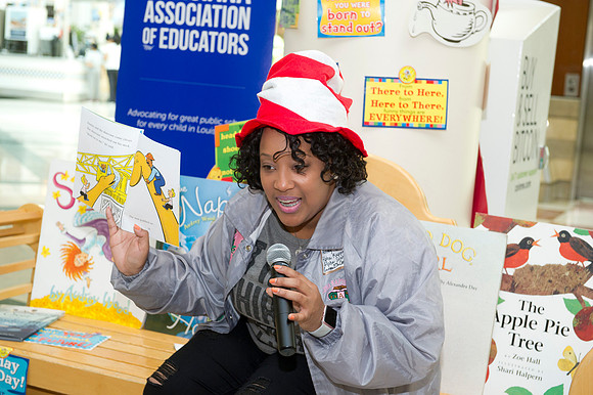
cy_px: 198
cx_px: 296
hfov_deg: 32.4
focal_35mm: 62
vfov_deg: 21.9
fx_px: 1021
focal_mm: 62
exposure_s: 1/250
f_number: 5.6
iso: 1250
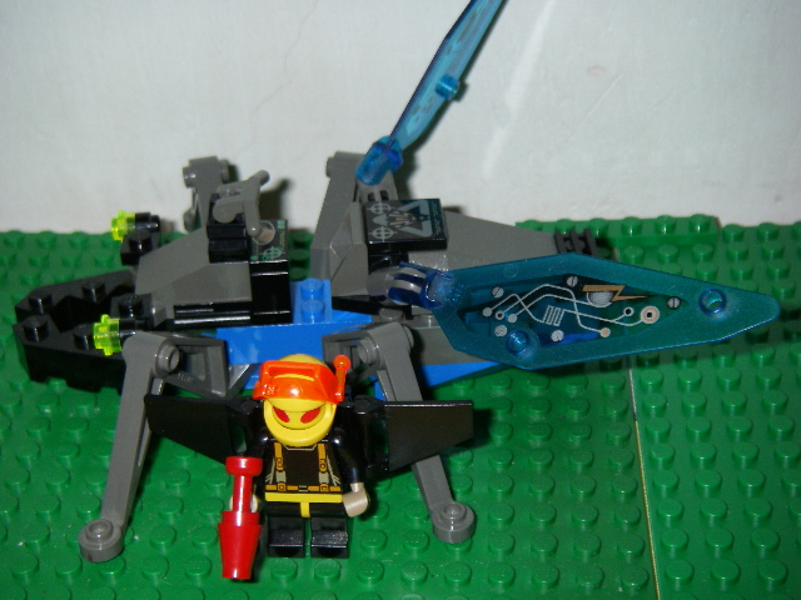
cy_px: 300
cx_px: 400
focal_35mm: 63
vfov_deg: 23.3
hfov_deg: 30.7
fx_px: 1458
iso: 160
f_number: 3.7
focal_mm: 10.5
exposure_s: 1/60
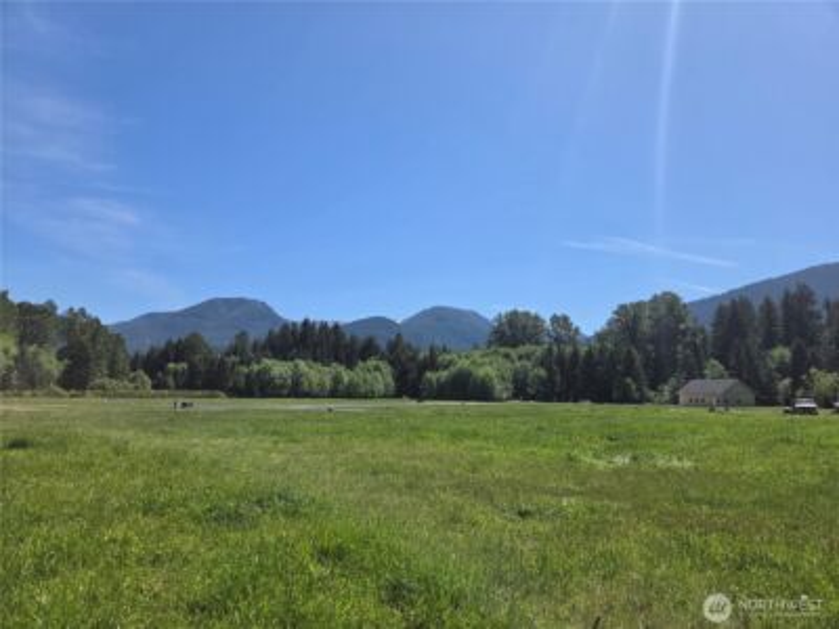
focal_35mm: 23
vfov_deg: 58.9
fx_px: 557
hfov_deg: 73.9
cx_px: 420
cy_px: 314
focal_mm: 5.4
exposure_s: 1/5595
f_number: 1.8
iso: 80
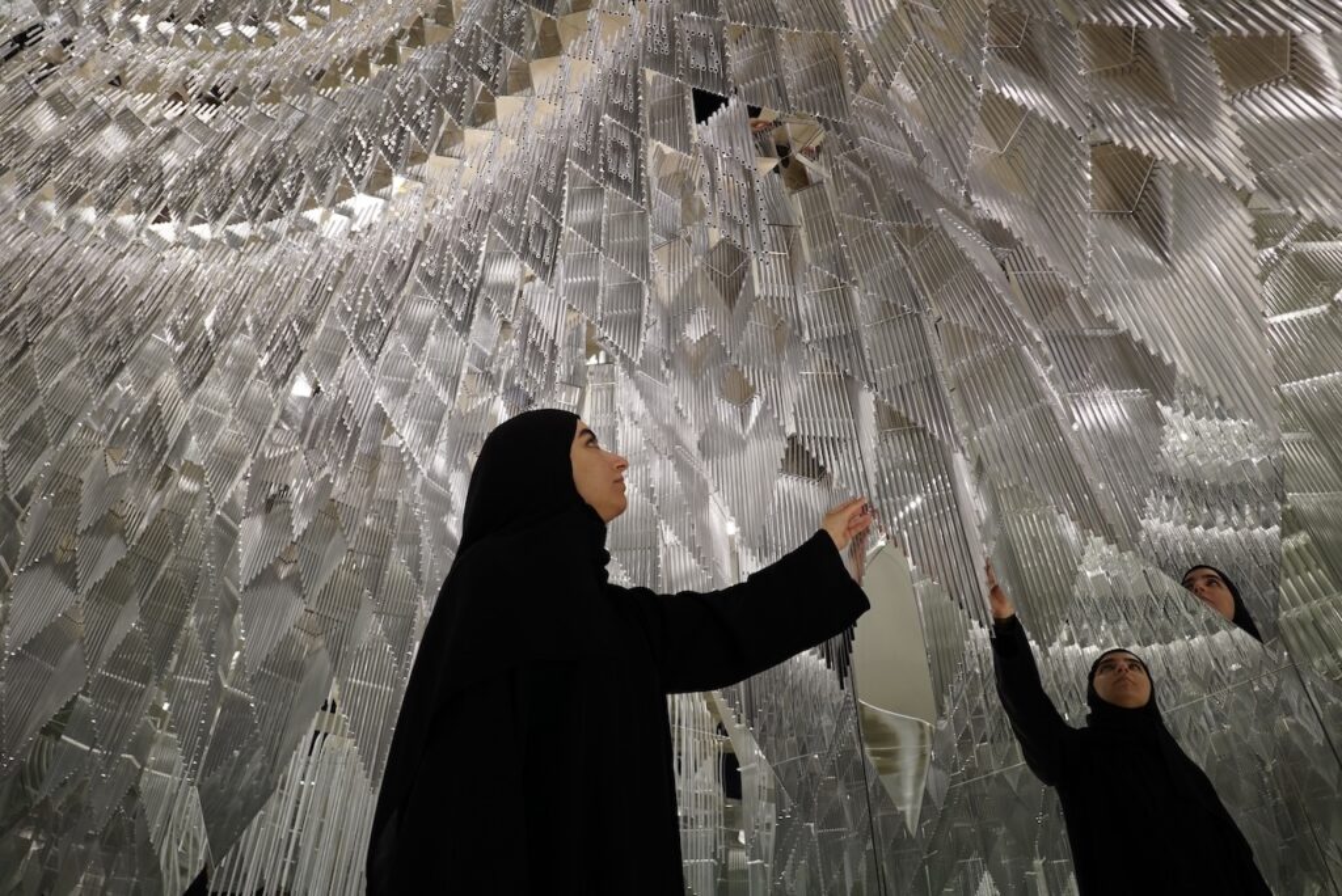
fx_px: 746
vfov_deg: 62.0
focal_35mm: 20
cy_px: 448
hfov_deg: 83.9
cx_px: 671
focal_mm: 20
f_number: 4.5
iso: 1000
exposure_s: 1/60
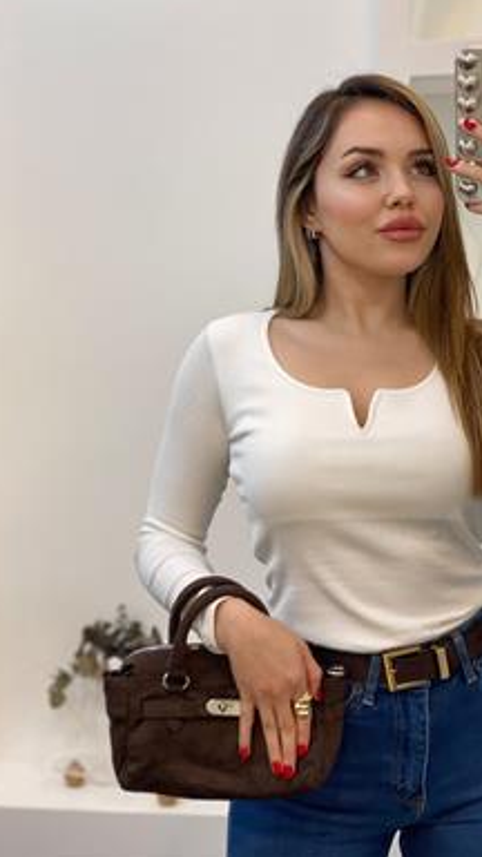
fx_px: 1386
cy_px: 403
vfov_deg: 34.3
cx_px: 297
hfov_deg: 19.7
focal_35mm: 61
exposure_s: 1/100
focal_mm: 6
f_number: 2
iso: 80
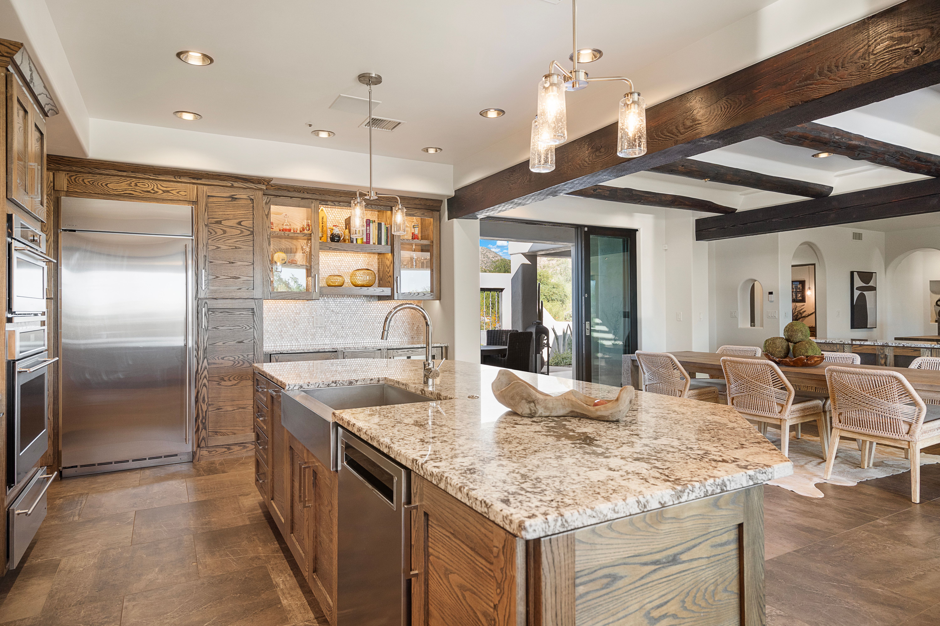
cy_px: 313
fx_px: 522
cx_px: 470
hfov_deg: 84.0
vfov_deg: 61.9
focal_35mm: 20
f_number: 5.6
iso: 640
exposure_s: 1/100
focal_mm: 20
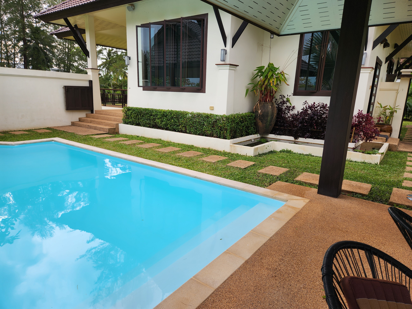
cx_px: 206
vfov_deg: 58.9
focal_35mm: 23
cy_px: 154
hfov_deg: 73.9
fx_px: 274
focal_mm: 5.4
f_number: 1.8
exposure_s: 1/237
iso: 20
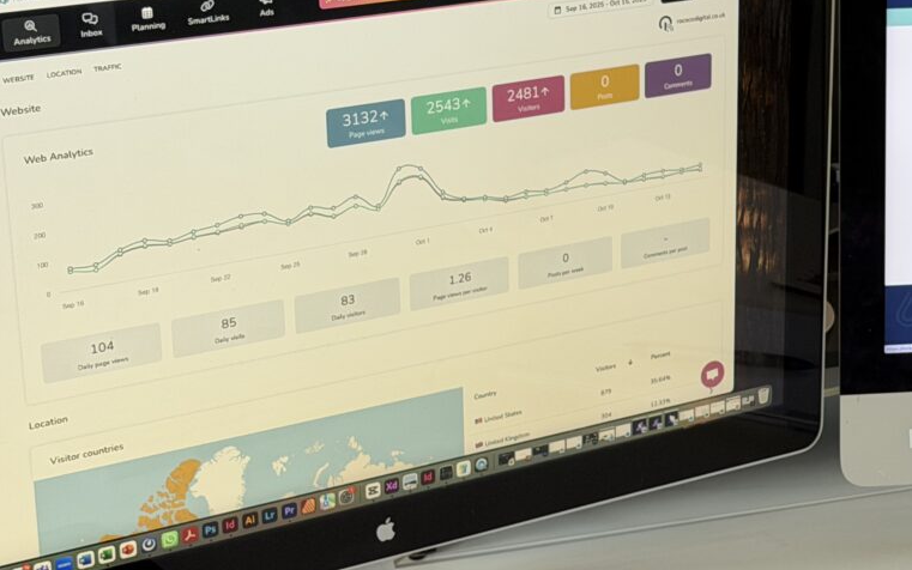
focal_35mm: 107
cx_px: 900
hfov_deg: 19.0
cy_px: 369
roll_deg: +0.0
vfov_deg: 12.2
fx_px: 2660
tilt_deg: -19.5
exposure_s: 1/138
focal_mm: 6.76
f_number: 1.78
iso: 50
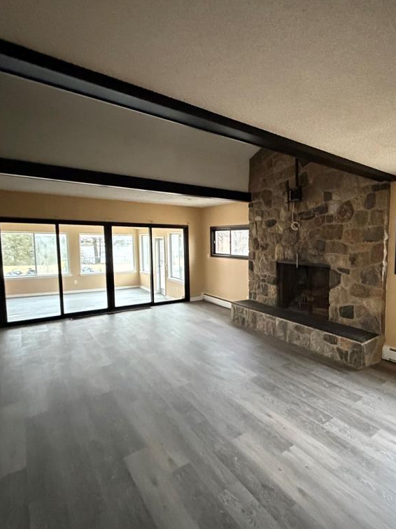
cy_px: 266
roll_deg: +0.2
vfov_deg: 84.7
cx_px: 297
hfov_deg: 64.6
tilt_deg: -5.4
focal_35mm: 19
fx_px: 290
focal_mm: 2.22
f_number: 2.2
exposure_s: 1/60
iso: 1250
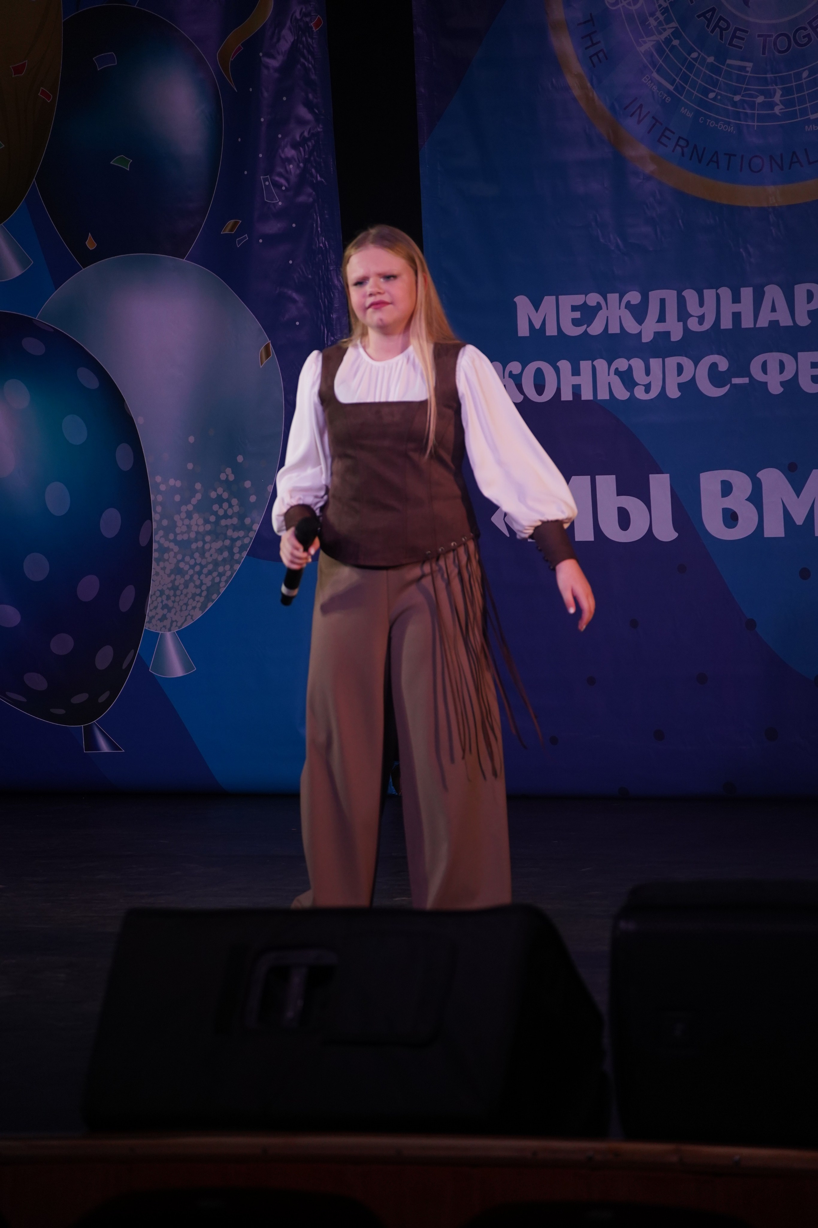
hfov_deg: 7.8
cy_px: 614
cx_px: 409
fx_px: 6032
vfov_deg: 11.6
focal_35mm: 177
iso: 1600
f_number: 5.6
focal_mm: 177
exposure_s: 1/250
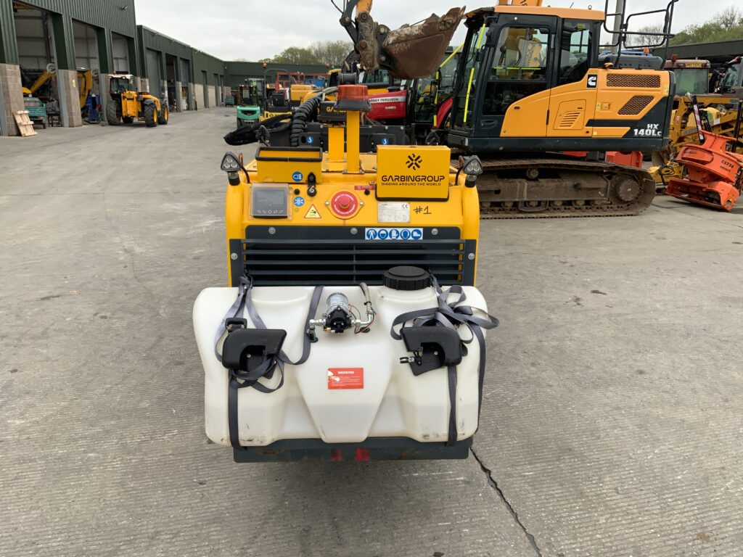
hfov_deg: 61.7
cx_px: 372
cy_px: 278
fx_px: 622
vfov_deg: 48.2
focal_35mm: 29
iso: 16
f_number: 1.8
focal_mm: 3
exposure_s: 1/143
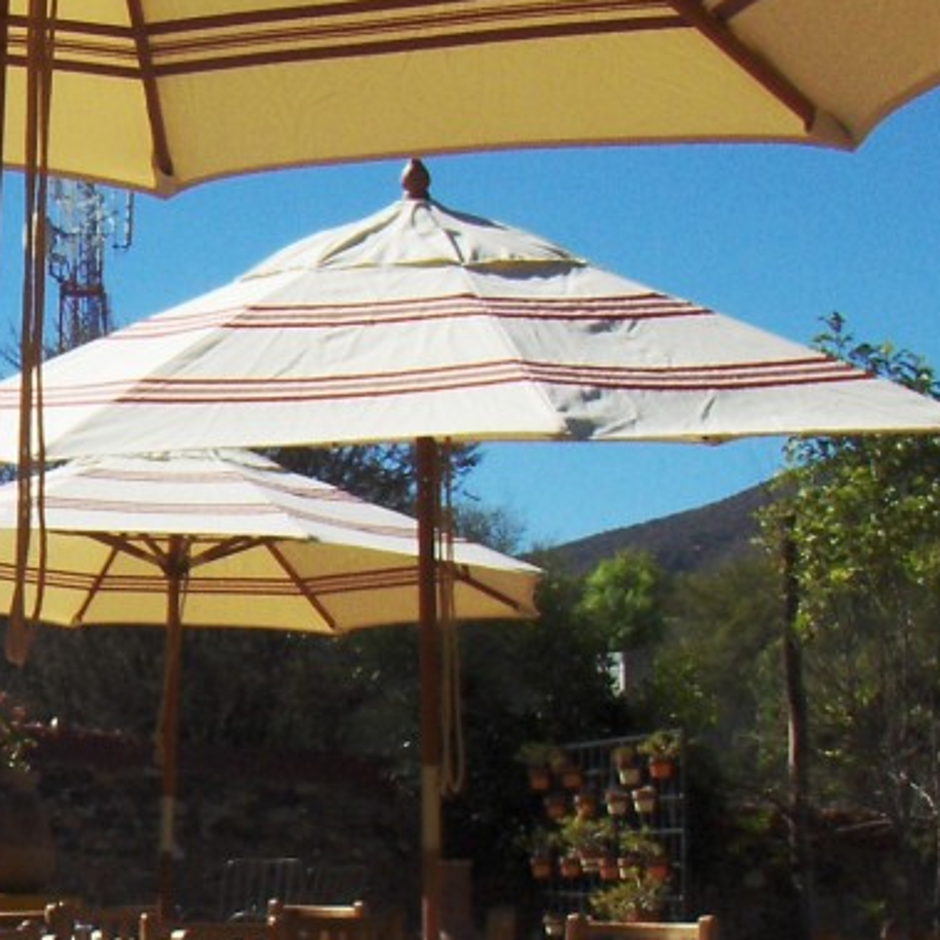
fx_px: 3011
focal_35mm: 98
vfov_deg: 17.7
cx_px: -313
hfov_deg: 16.7
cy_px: 672
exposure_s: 1/485
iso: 100
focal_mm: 6.5
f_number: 7.7
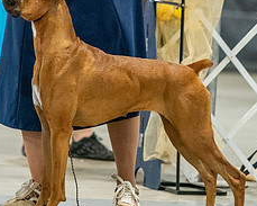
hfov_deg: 3.5
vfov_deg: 2.8
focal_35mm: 553
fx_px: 4204
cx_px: 33
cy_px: -6
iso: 6400
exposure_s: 1/250
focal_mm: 200
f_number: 3.2
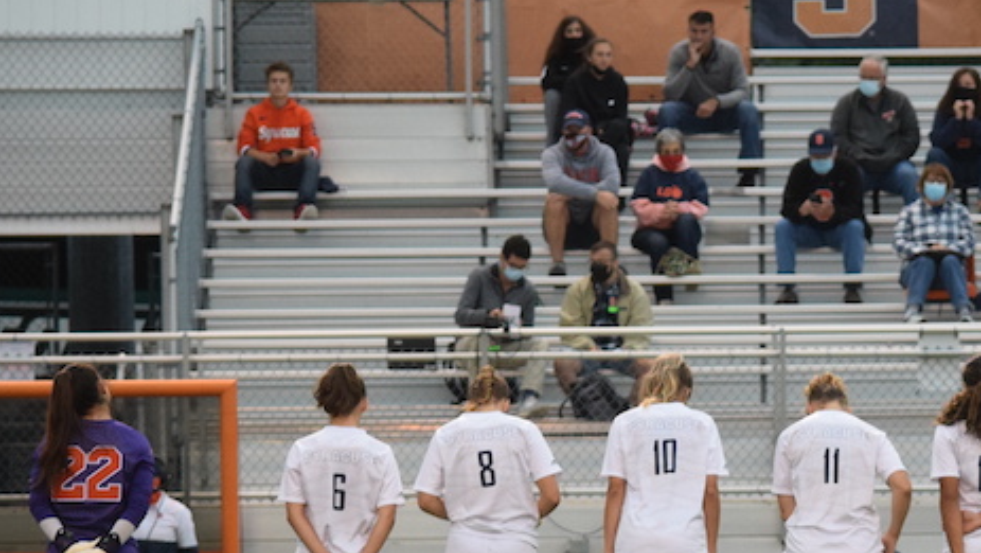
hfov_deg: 4.7
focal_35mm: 463
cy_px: 477
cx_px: 888
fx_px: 12050
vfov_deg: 2.6
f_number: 4.8
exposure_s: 1/500
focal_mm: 130
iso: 1800
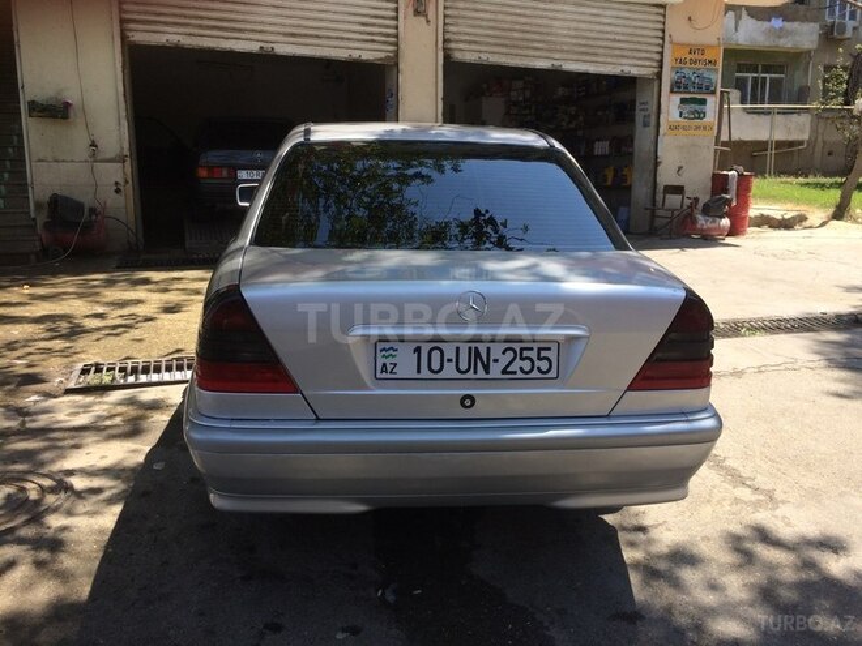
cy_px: 323
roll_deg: +0.5
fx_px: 722
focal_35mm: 29
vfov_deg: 48.2
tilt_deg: -11.5
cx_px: 431
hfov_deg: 61.7
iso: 32
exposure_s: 1/733
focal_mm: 4.15
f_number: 2.2
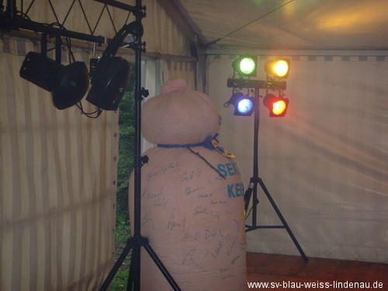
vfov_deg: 21.0
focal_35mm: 70
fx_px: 785
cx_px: 194
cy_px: 146
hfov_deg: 27.8
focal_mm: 11.8
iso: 240
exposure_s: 1/60
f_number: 4.1
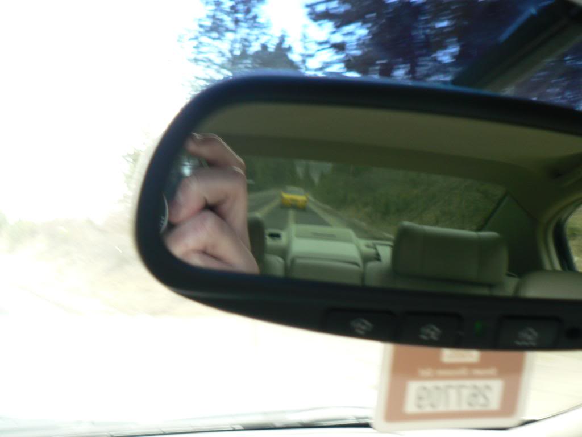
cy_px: 218
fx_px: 605
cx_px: 291
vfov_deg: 39.7
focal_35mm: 36
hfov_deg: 51.4
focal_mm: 6
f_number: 2.8
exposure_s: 1/30
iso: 80
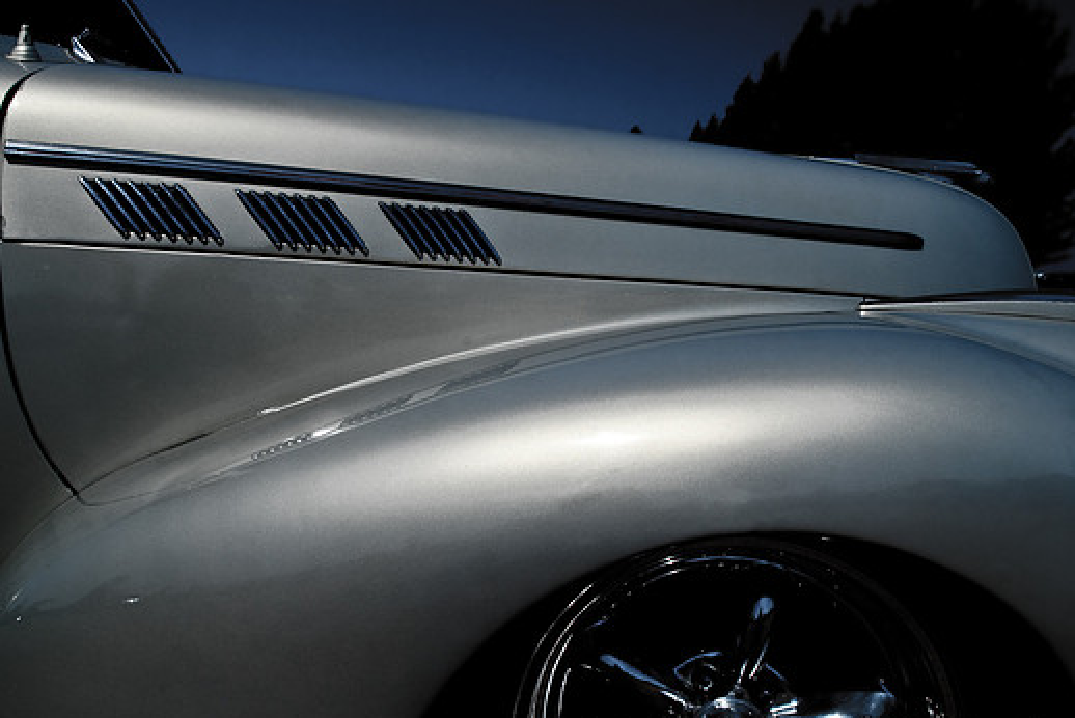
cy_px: 369
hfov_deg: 64.3
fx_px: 853
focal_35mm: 29
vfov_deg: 45.6
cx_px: 486
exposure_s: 1/250
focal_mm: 17
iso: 125
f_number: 14
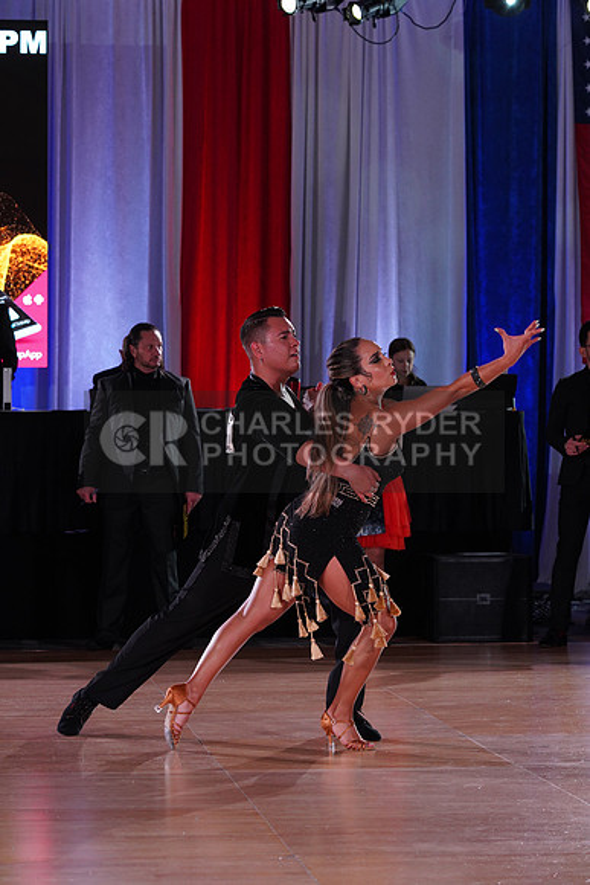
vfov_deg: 19.5
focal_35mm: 105
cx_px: 295
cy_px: 442
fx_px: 2580
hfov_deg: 13.0
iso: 1600
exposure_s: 1/160
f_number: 6.3
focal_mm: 105
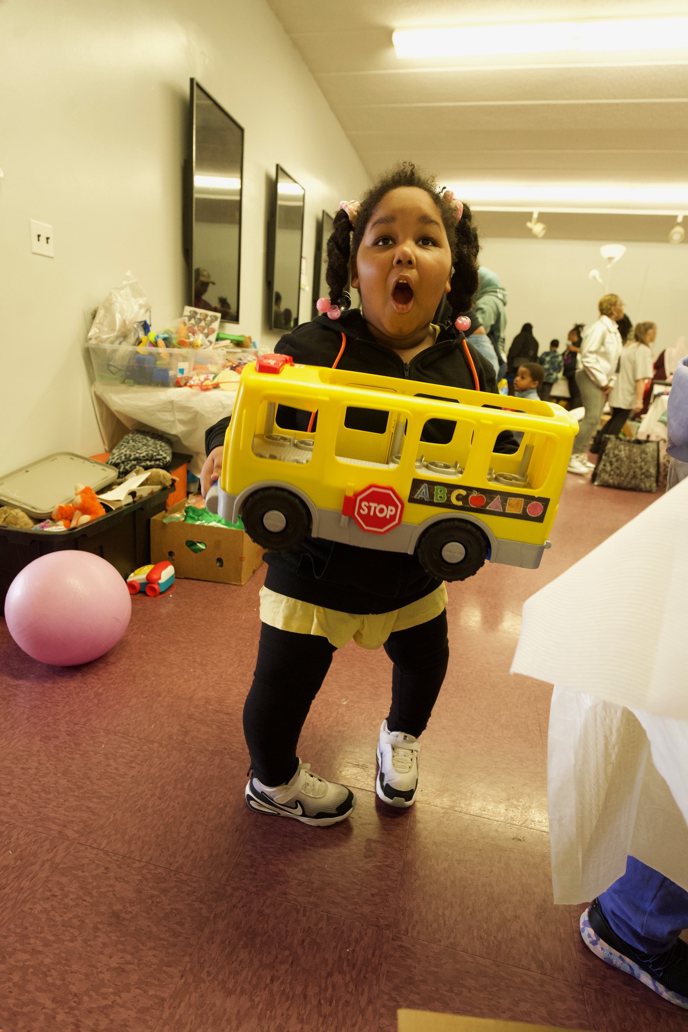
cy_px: 516
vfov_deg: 84.0
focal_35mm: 20
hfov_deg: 61.9
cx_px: 344
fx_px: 573
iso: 4000
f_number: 4.5
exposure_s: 1/80
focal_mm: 20
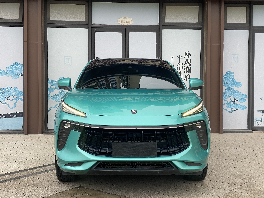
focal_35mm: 52
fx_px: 397
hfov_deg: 36.8
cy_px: 99
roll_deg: -0.7
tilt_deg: -1.3
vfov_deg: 28.0
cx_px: 132
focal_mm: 6
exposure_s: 1/280
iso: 20
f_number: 2
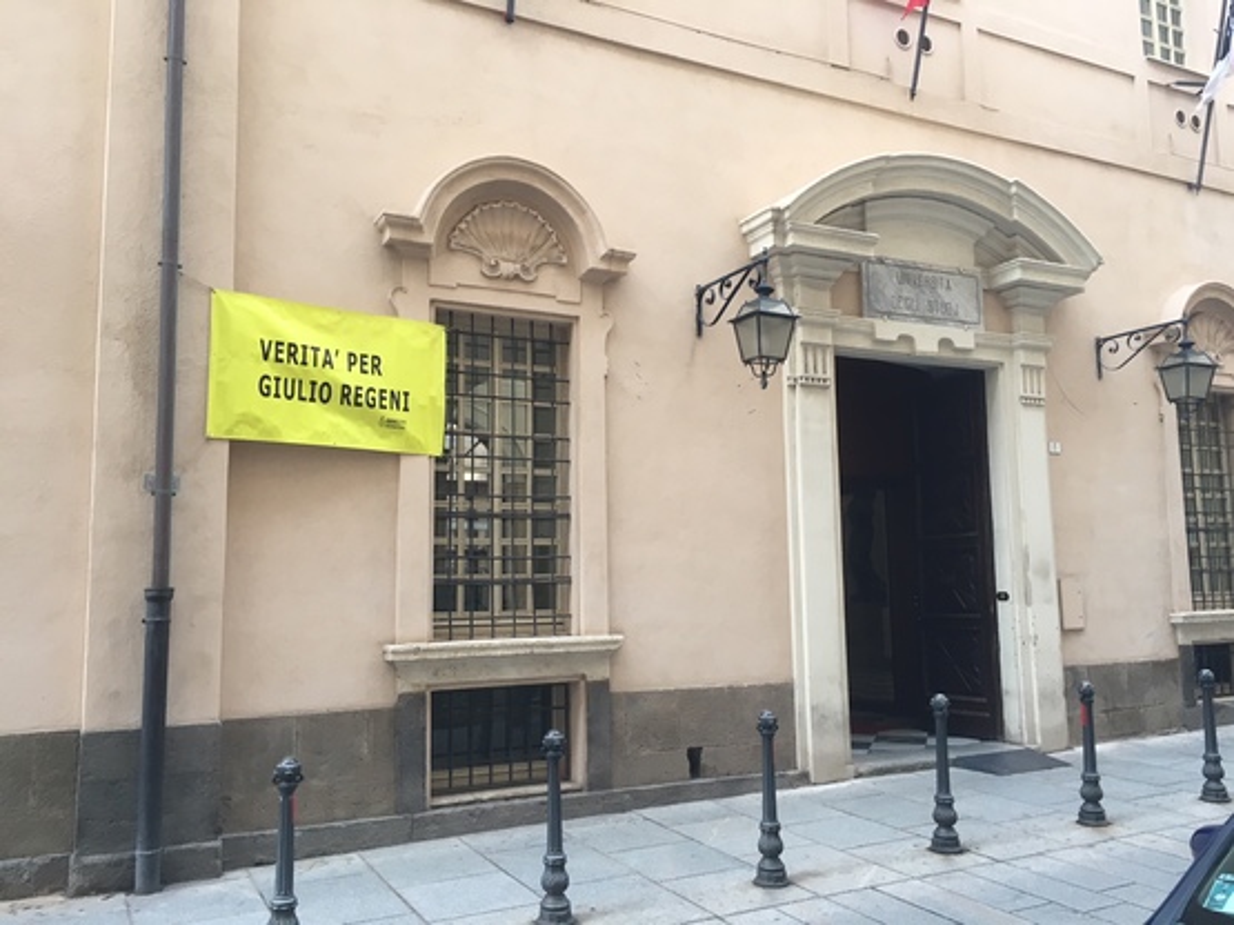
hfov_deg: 61.7
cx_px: 617
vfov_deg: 48.2
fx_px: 1034
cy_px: 462
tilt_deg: +7.9
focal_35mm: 29
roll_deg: +0.2
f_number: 2.2
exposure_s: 1/33
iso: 40
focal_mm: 4.15
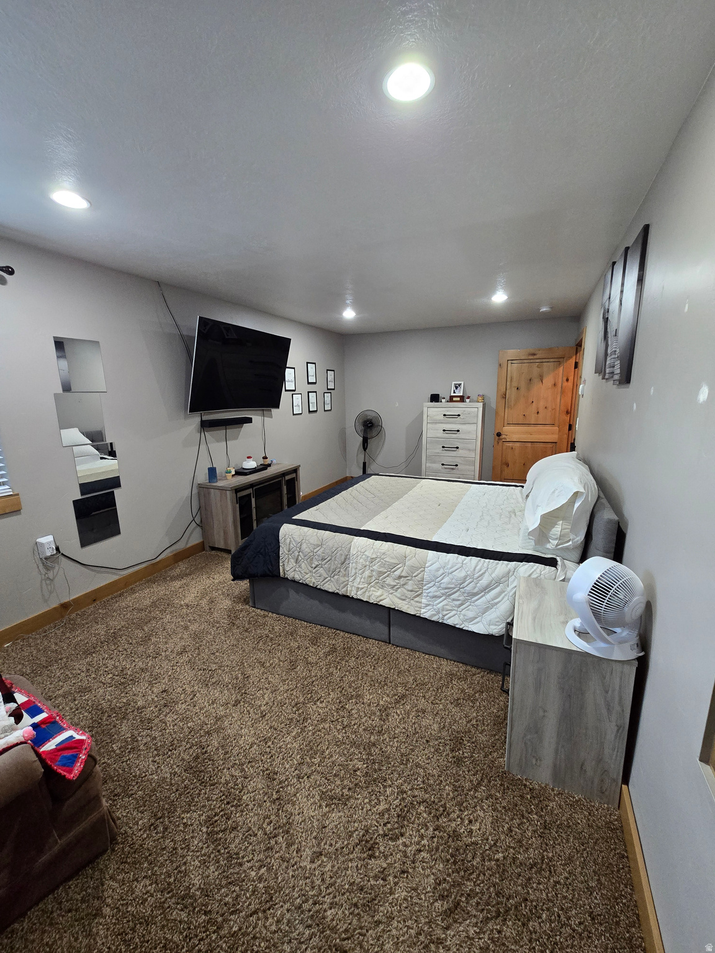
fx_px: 358
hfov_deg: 89.9
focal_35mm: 13
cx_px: 358
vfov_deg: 106.2
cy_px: 476
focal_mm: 2.2
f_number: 2.2
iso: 500
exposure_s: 1/60
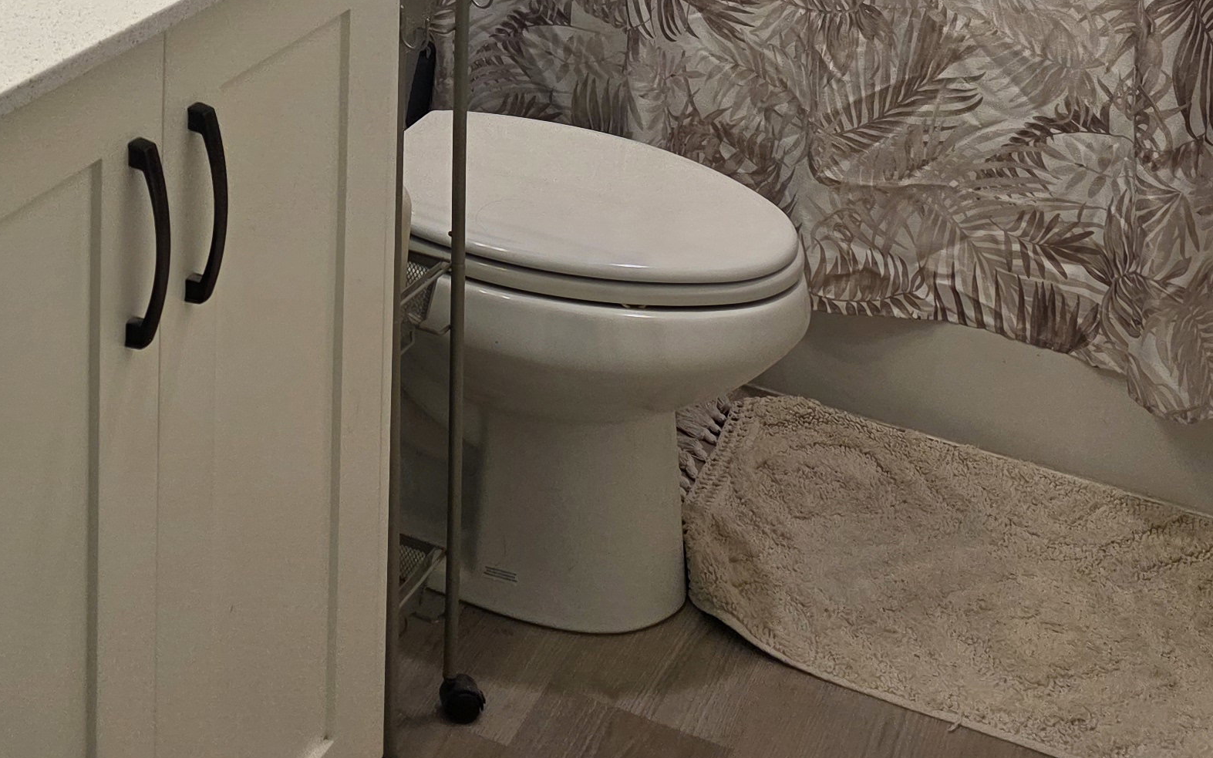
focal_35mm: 62
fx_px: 2050
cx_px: 119
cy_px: -395
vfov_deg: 18.5
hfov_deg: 31.4
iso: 125
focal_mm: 6.3
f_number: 1.7
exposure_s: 1/120
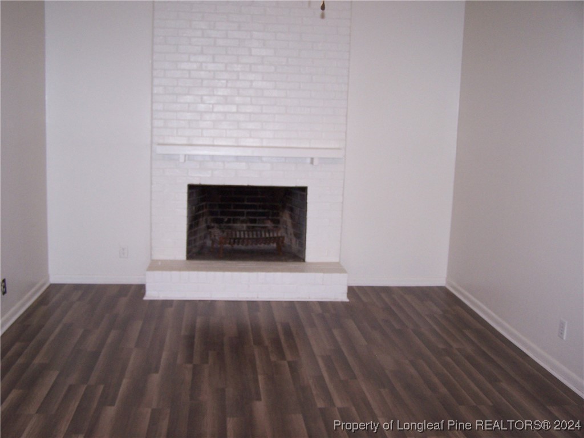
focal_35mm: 38
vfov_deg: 37.7
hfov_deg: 49.0
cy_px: 219
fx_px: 641
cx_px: 292
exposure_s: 1/60
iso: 140
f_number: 2.8
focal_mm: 6.3
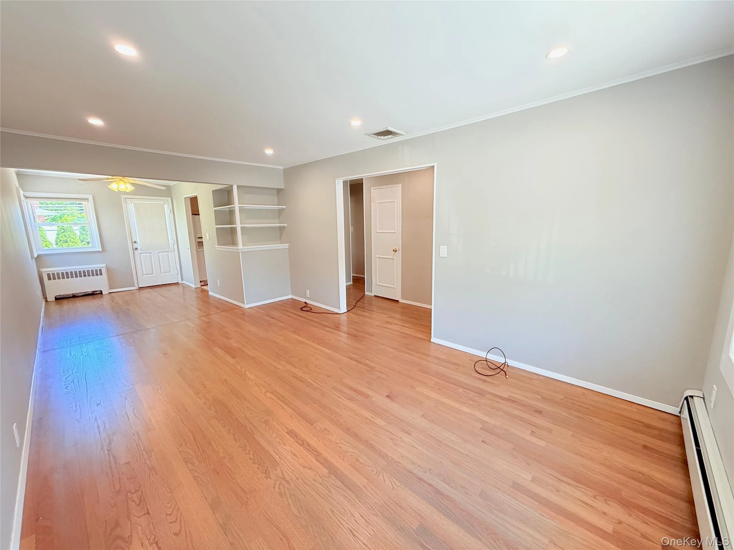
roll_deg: +0.7
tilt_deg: -9.7
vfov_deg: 85.7
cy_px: 275
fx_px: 297
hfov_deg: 102.1
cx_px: 367
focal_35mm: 14
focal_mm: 2.22
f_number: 2.2
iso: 200
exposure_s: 1/120
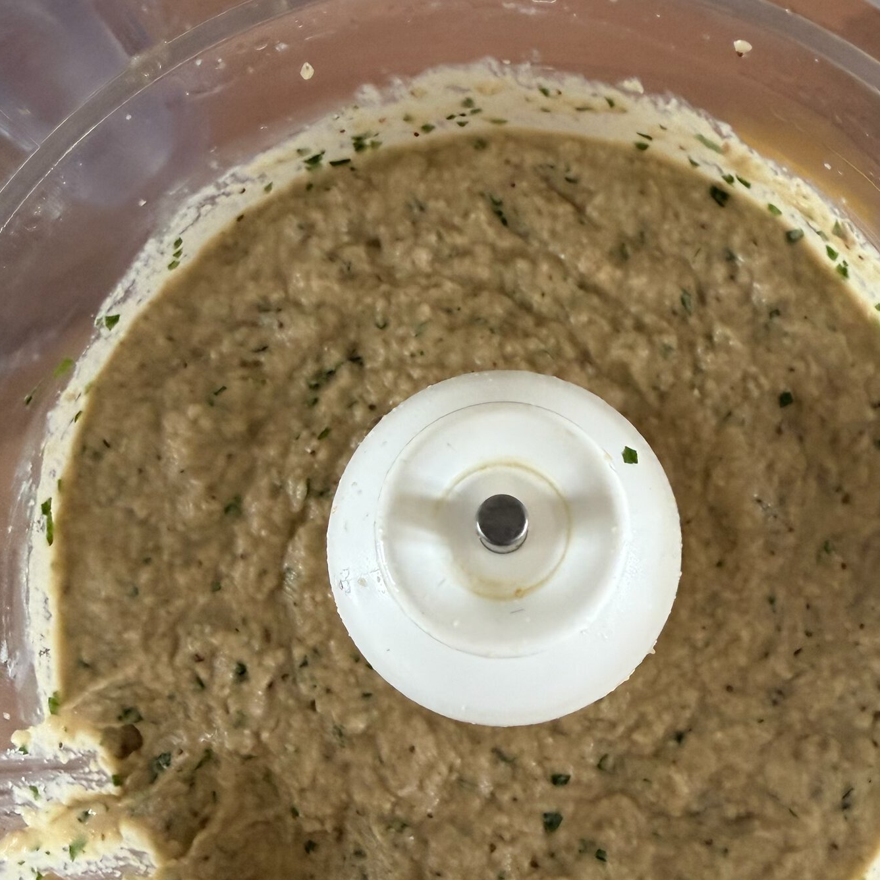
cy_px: 549
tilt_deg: -82.1
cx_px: 491
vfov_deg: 50.6
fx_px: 920
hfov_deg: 51.0
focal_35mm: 32
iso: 320
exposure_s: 1/60
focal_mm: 2.22
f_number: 2.2
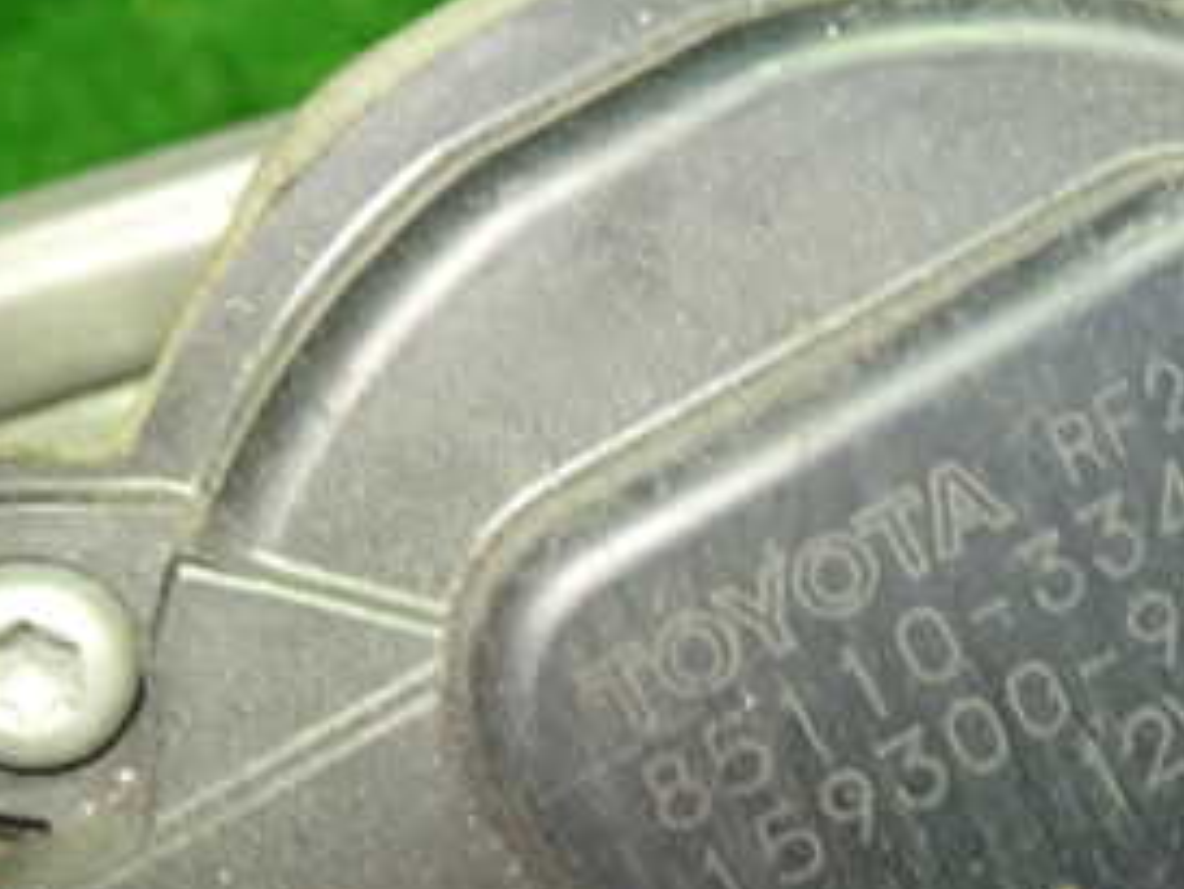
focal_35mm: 66
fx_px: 2258
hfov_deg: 28.7
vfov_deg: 21.9
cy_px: 750
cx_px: 971
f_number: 2.3
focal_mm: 5.4
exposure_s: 1/30
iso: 200
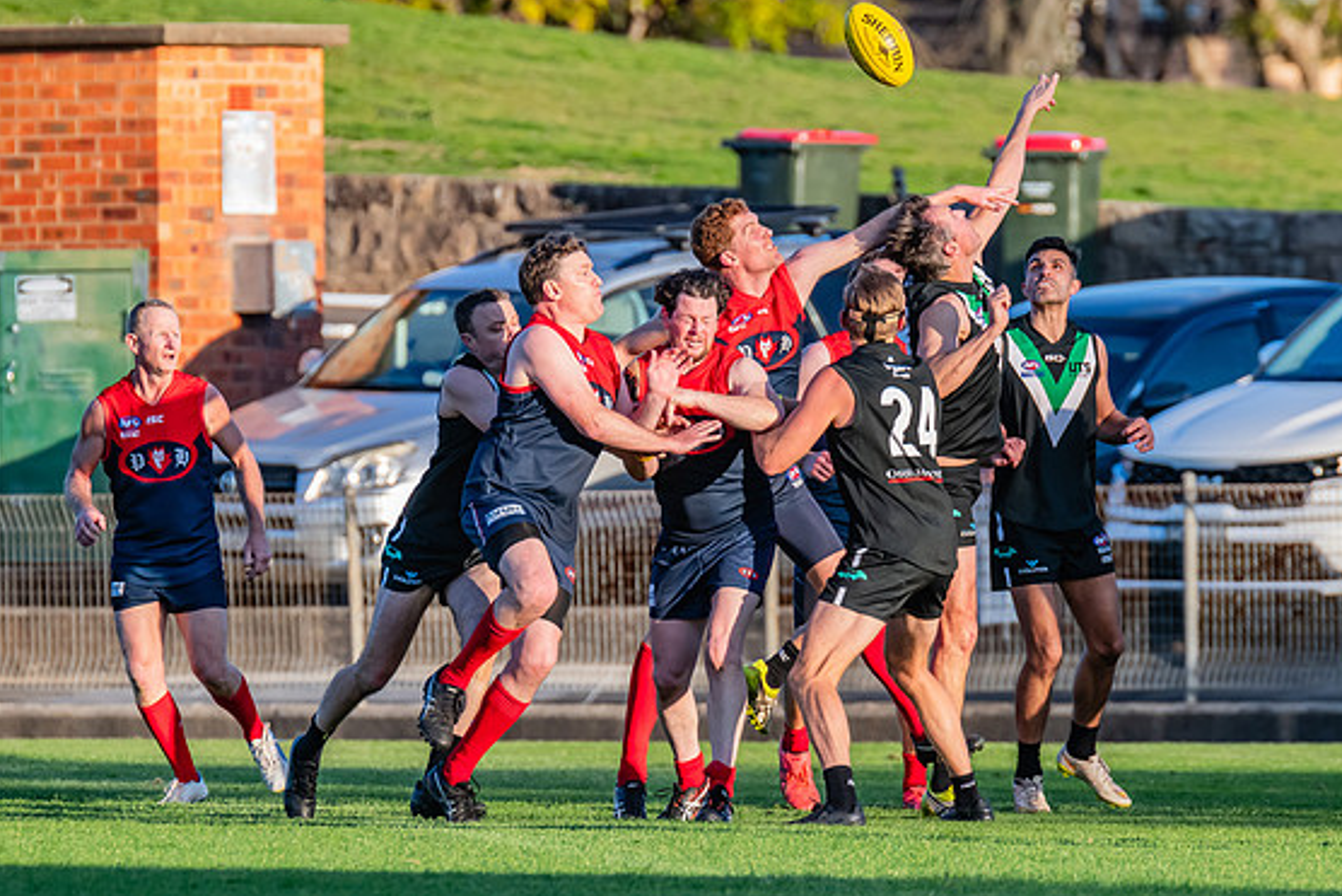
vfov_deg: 2.3
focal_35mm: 609
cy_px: 360
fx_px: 22707
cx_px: 685
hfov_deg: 3.4
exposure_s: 1/1600
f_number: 5.6
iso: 800
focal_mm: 380
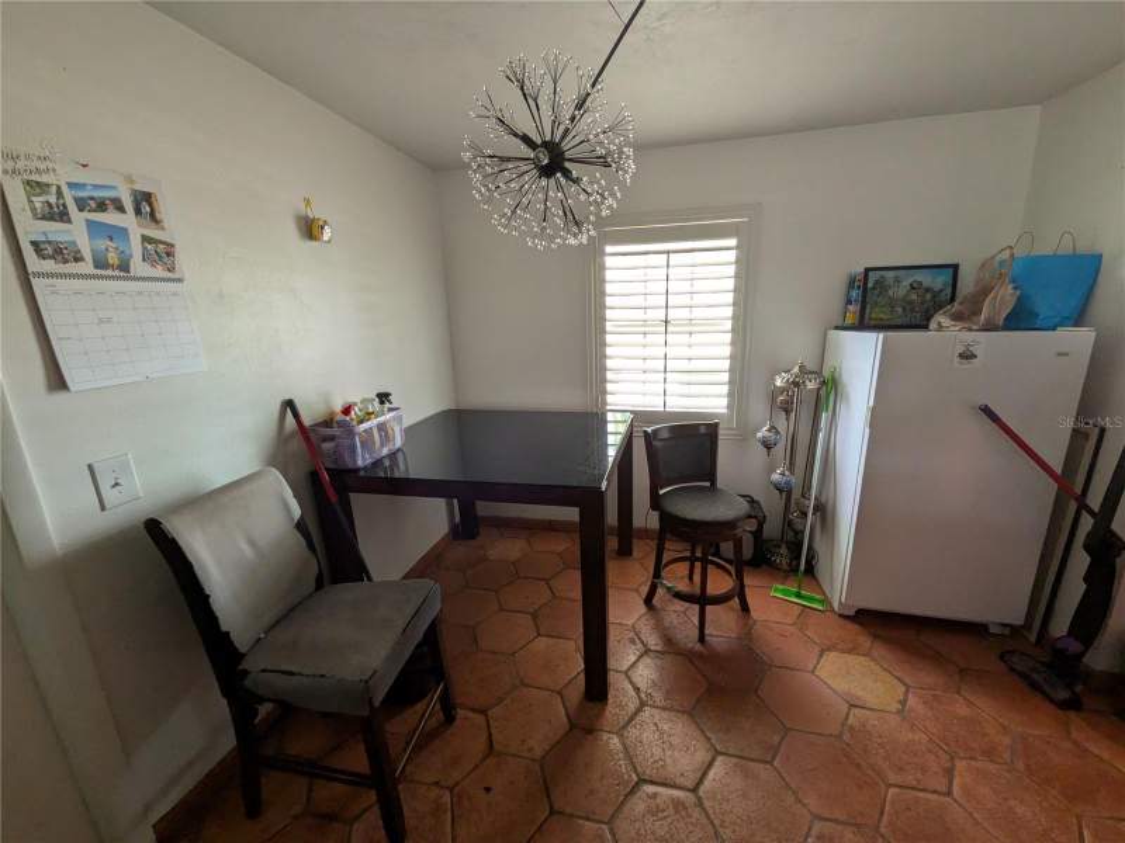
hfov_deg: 102.1
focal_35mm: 14
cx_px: 562
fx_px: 455
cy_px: 422
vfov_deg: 85.7
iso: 89
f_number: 2.2
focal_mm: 1.85
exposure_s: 1/78.6
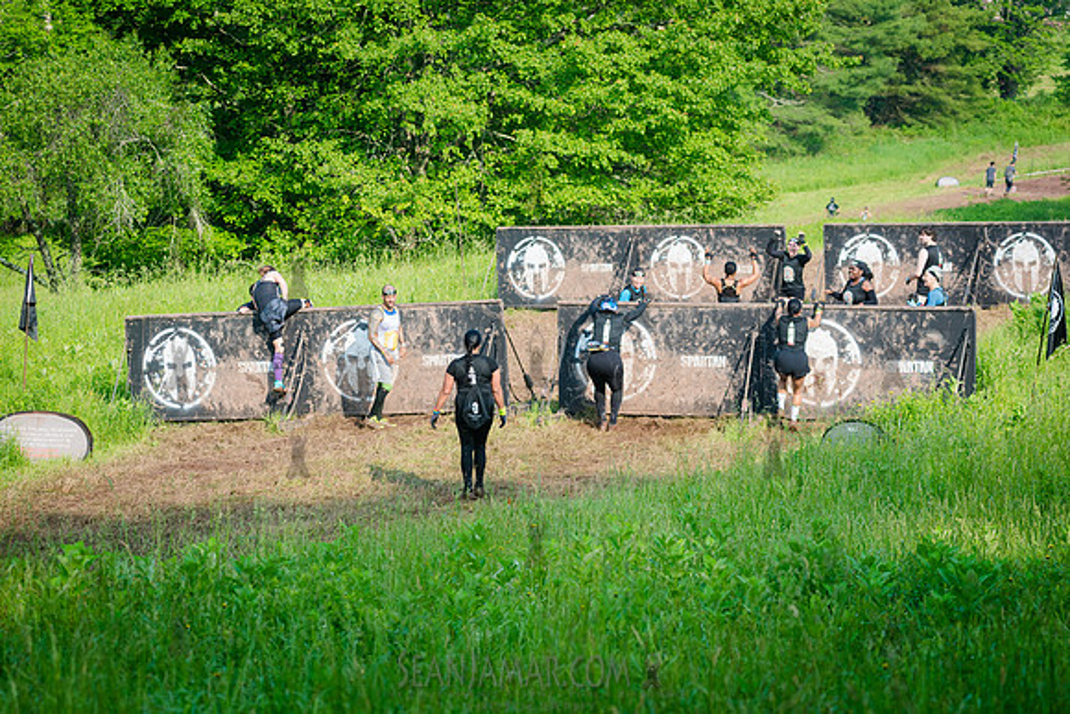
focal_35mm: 112
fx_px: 3330
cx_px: 535
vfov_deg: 12.2
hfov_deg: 18.3
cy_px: 357
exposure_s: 1/800
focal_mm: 112
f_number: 4.5
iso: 250
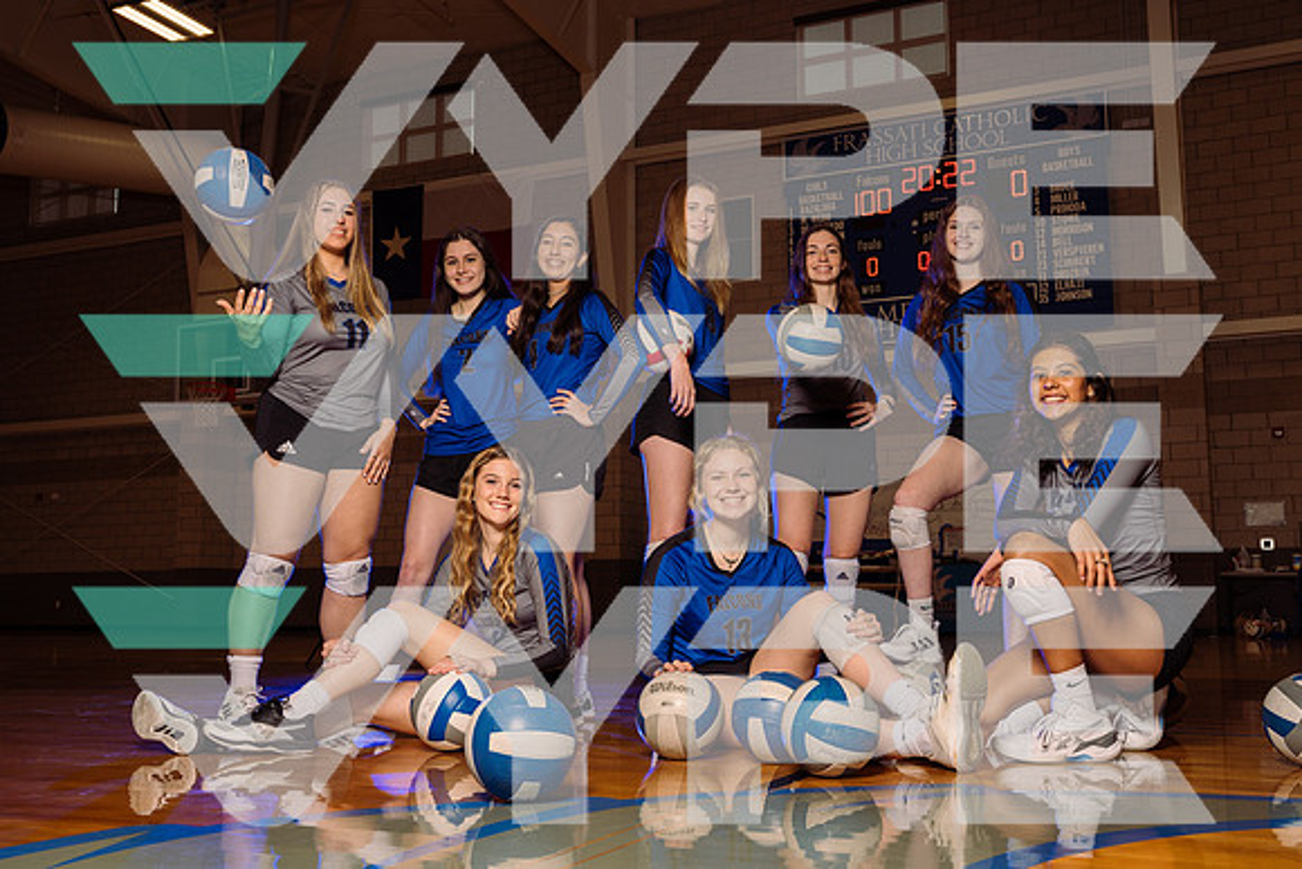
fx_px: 1338
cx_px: 651
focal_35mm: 37
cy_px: 434
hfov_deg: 51.9
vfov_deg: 36.0
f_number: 8
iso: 250
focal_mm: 37
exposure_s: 1/200
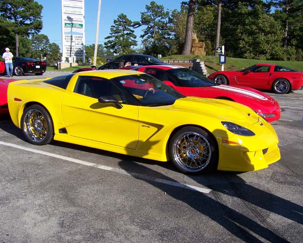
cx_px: 147
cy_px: 120
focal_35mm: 40
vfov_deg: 37.4
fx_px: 359
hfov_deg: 45.8
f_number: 4
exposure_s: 1/1000
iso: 80
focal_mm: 6.3
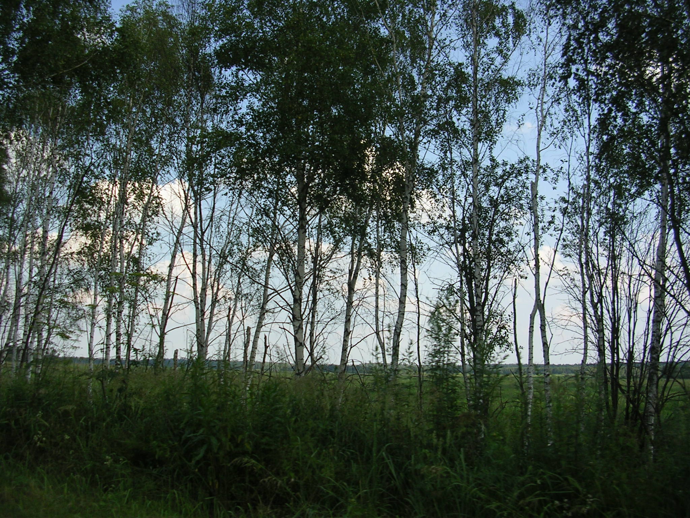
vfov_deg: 37.7
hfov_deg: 49.0
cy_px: 259
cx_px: 345
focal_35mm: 38
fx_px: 757
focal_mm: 5.8
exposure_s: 1/706
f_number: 2.8
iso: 50
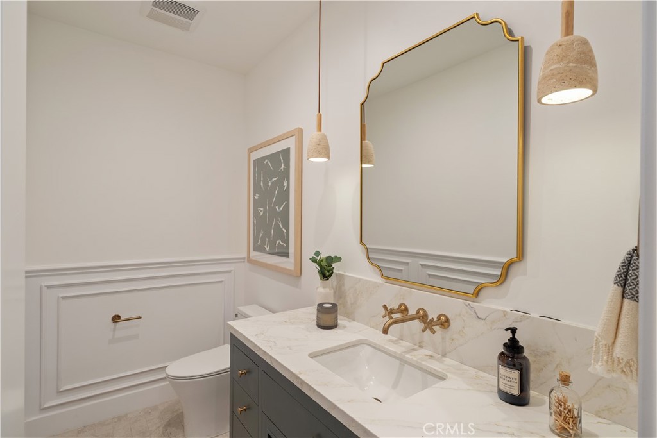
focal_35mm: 18
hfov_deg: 90.0
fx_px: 329
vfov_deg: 67.4
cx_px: 328
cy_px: 219
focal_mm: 18
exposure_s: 1/4
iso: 800
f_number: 9
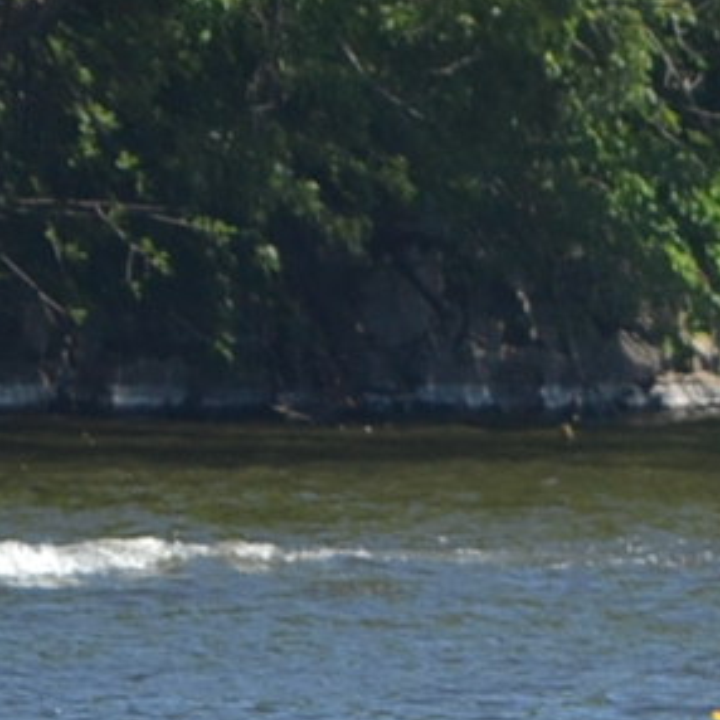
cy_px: 997
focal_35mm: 1644
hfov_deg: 1.1
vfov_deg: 1.1
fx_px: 38687
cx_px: 1004
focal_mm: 160
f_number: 5.6
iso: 140
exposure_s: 1/500
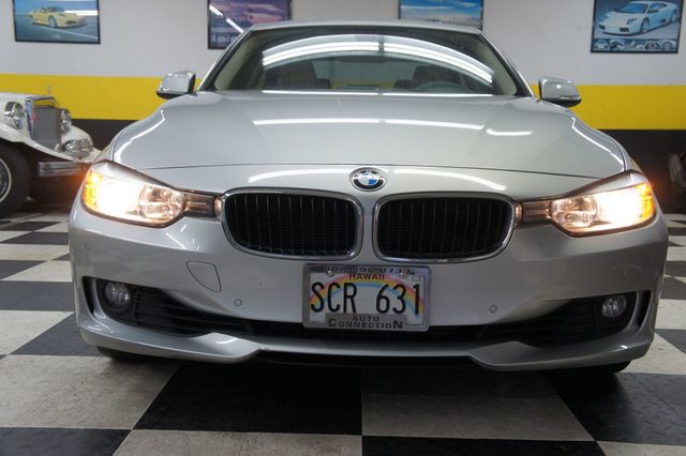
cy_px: 228
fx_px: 714
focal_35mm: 38
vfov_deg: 35.5
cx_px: 343
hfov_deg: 51.3
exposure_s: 1/40
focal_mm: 25
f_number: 4
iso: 250
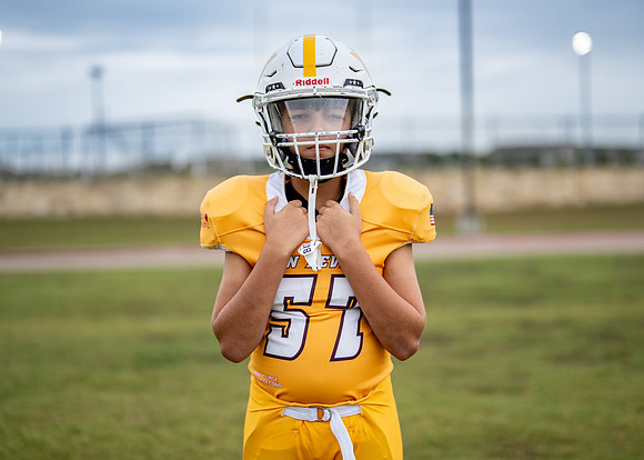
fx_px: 1045
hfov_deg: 34.2
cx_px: 339
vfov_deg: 24.8
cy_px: 218
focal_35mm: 57
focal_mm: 50
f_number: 1.2
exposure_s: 1/1600
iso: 320
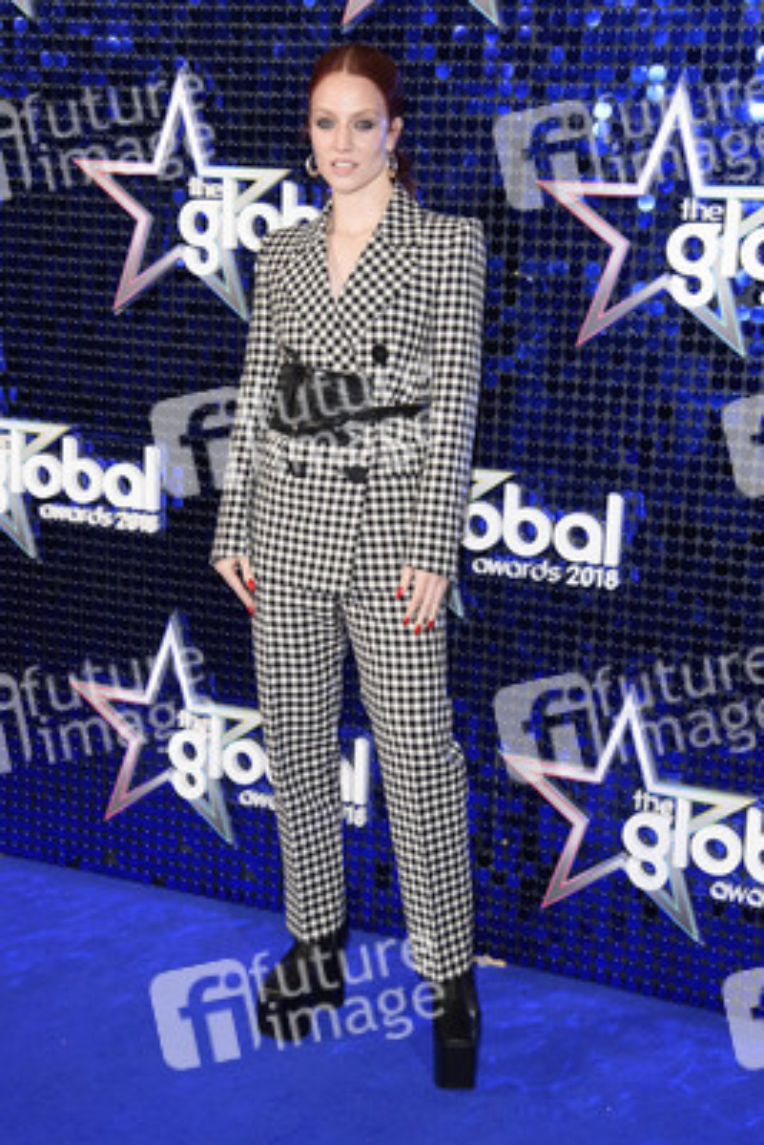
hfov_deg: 24.6
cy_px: 572
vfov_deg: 36.2
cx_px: 382
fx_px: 1749
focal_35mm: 55
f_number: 5.6
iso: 1000
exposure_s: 1/250
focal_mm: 55
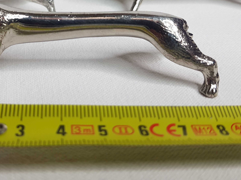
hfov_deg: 42.2
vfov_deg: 32.2
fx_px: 306
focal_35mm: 44
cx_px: 75
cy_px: 42
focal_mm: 4.2
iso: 50
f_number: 1.7
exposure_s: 1/100
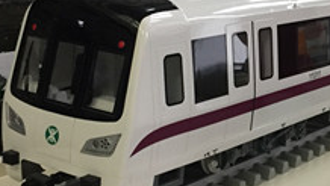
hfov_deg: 23.8
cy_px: 92
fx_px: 762
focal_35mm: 87
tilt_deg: -14.9
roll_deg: -5.0
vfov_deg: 13.9
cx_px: 292
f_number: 2.2
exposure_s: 1/33
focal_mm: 4.15
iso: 200
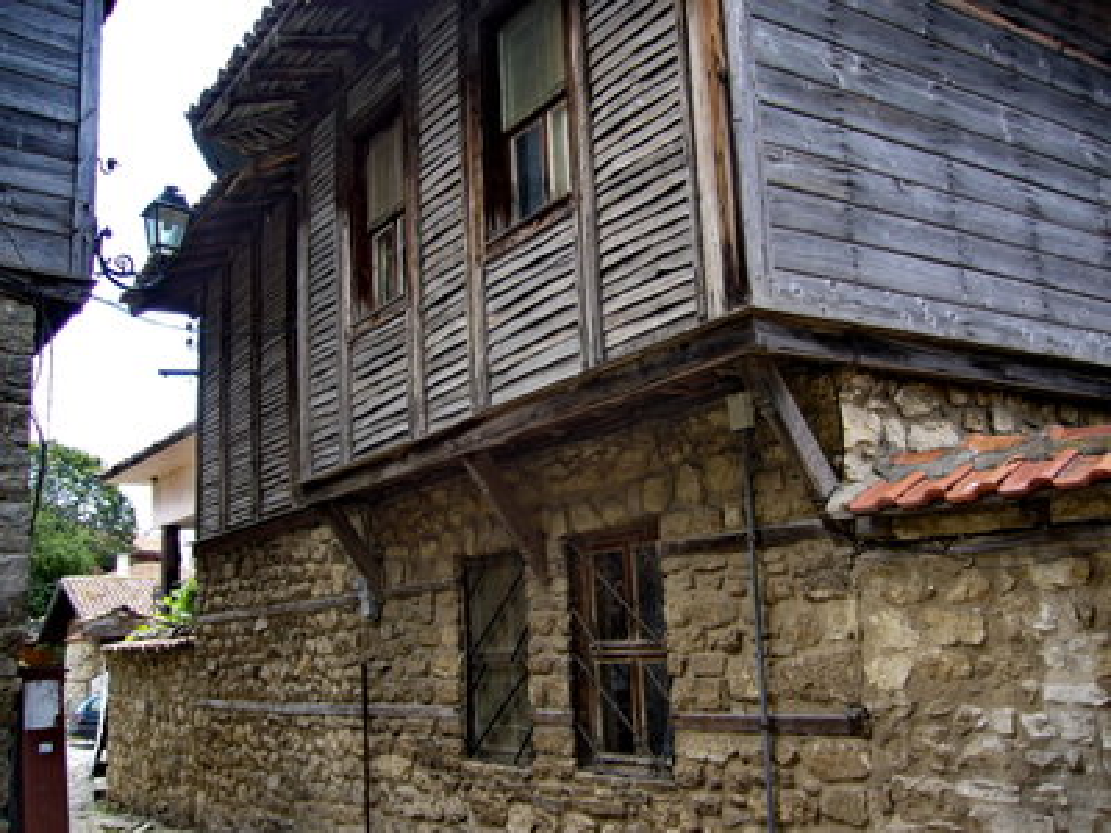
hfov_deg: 52.6
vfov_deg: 40.7
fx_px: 1123
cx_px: 556
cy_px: 416
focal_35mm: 35
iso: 80
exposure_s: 1/200
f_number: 2.8
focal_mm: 5.8
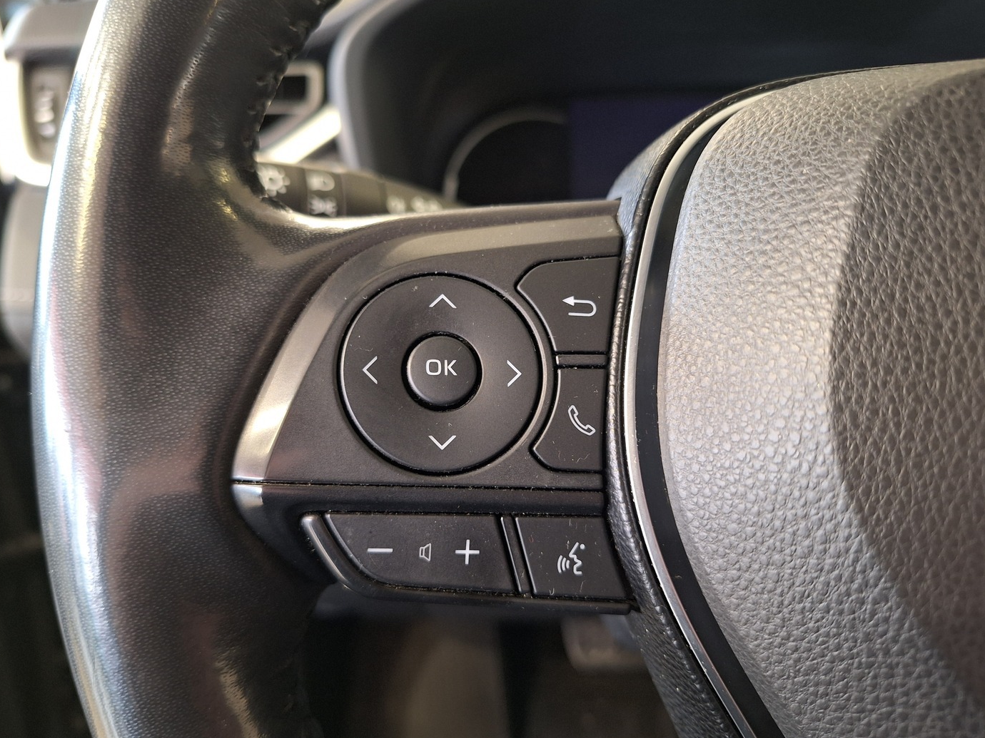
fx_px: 683
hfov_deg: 71.6
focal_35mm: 24
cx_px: 480
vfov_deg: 56.8
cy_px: 369
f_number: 1.8
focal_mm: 5.54
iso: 250
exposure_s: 1/24
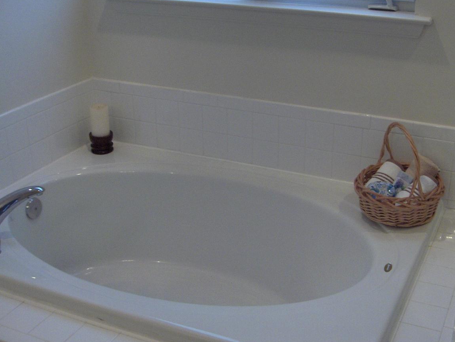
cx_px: 272
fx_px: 644
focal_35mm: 49
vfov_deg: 29.7
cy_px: 161
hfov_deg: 38.7
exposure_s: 1/78.5
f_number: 2.8
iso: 200
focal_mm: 8
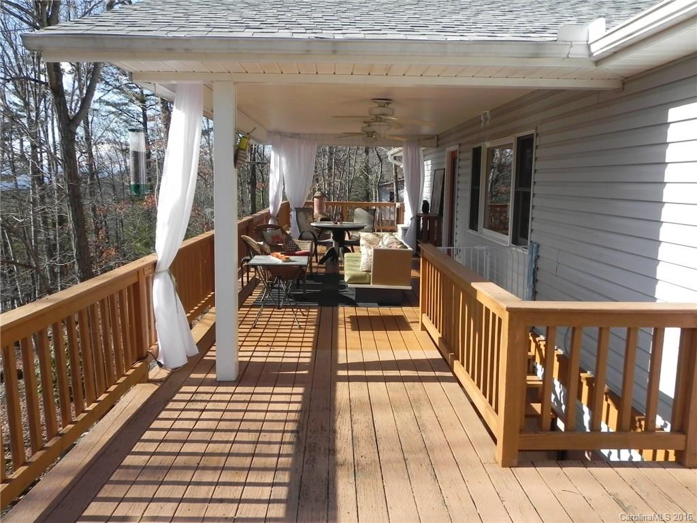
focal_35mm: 26
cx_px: 348
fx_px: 524
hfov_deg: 67.3
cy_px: 262
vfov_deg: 53.1
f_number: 6.3
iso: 160
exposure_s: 1/324
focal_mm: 4.6
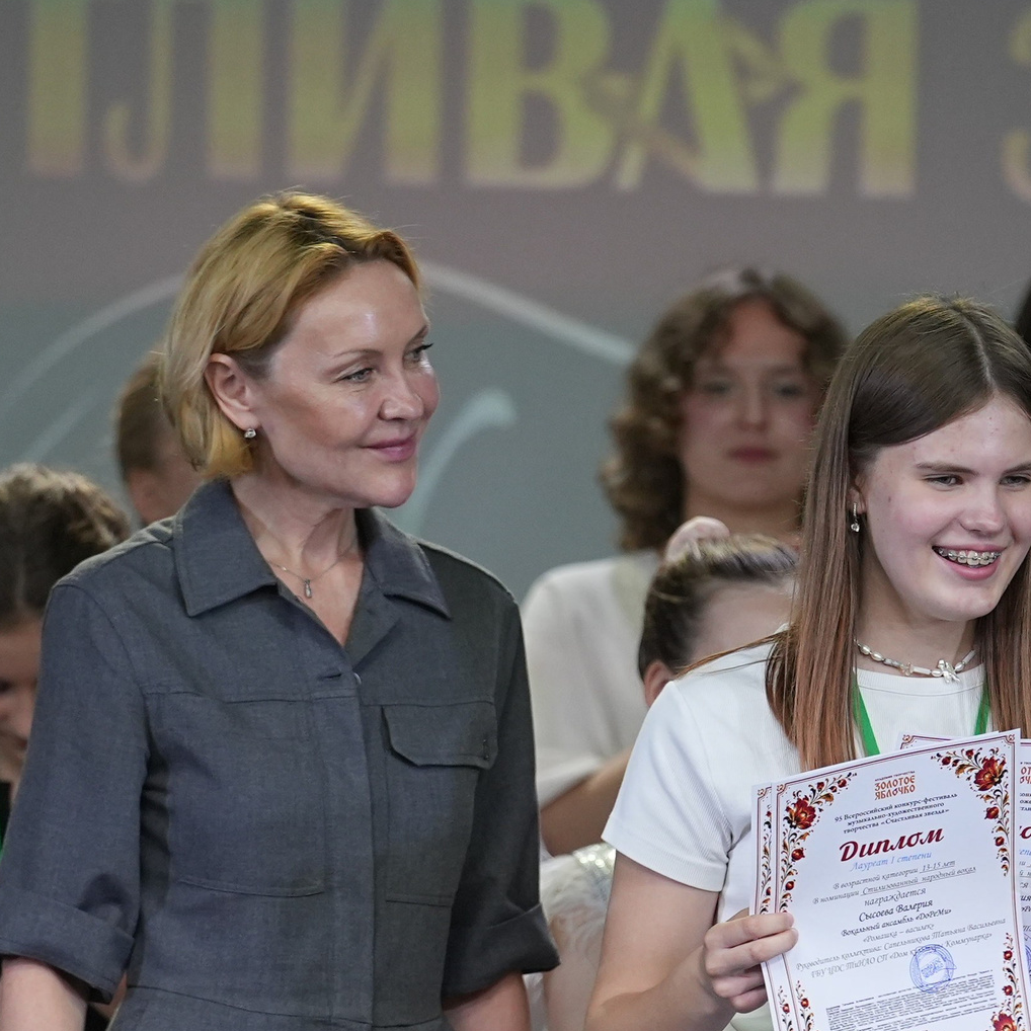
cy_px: 734
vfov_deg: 2.8
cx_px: 743
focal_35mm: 622
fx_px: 20959
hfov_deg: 2.8
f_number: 2.8
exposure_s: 1/250
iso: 1000
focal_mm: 194
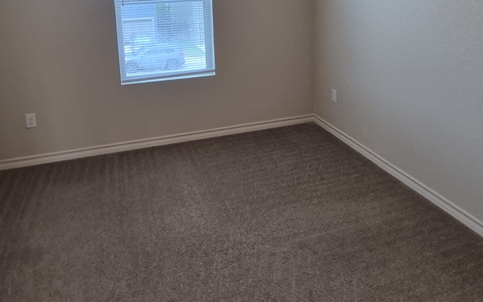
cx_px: 236
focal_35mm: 29
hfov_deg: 64.6
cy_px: 40
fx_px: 382
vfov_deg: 40.4
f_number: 2.2
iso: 125
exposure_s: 1/60
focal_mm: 1.74
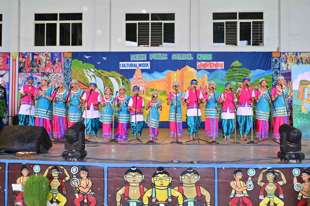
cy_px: 103
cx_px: 155
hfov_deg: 51.9
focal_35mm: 37
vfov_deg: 35.9
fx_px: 318
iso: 400
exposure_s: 1/160
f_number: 6.3
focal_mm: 37
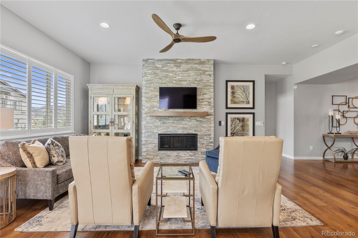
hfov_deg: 92.5
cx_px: 179
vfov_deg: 69.6
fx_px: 171
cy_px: 119
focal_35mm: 17
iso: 160
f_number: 8
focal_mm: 11.5
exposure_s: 1/60
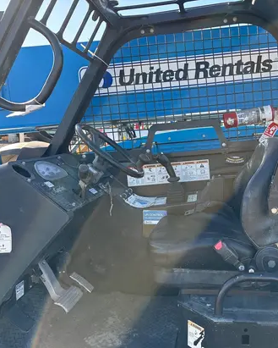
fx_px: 350
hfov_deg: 42.6
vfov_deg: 52.8
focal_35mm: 34
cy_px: 174
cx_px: 194
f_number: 1.6
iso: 50
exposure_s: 1/458
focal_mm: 5.96
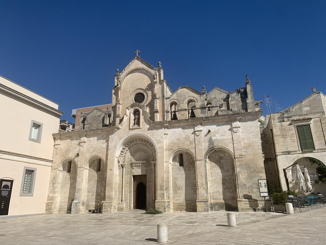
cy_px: 122
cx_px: 163
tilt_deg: +17.7
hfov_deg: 67.3
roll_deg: +0.5
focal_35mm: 26
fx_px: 245
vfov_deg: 53.1
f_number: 1.8
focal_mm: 4.25
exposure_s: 1/4673
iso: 25
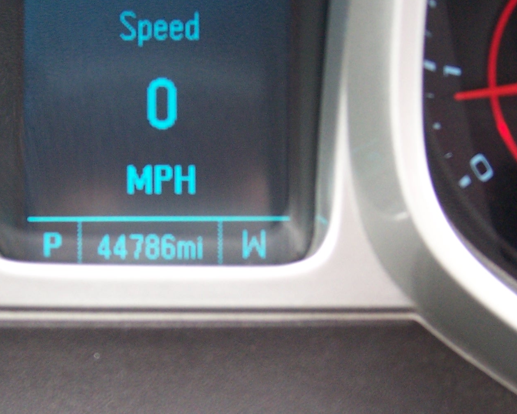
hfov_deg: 28.5
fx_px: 1010
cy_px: 300
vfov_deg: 23.0
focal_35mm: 66
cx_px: 163
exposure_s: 1/30
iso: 140
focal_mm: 5.5
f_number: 3.4
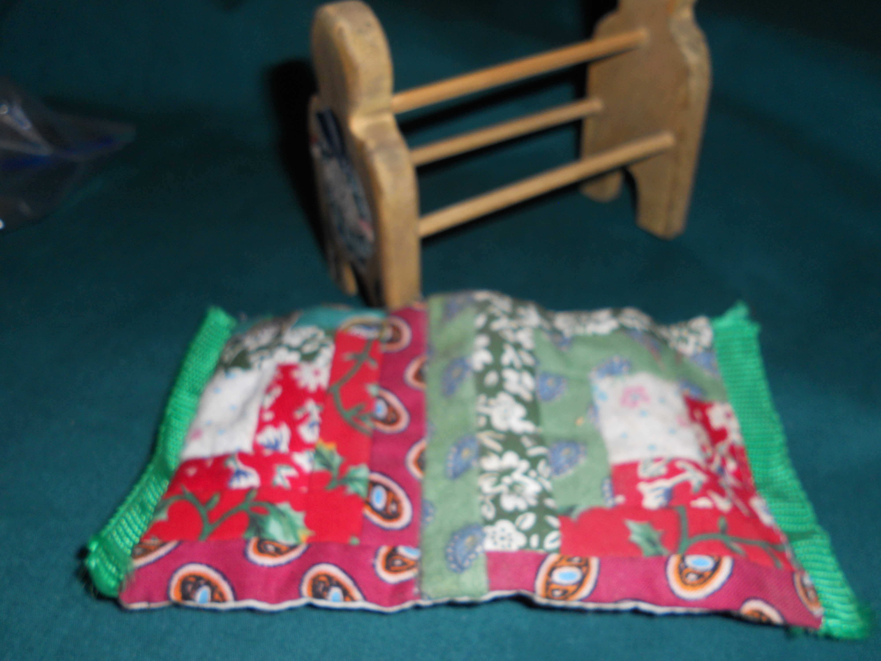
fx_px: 814
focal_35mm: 32
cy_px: 330
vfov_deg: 44.2
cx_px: 440
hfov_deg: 56.8
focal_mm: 5.8
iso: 80
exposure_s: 1/25
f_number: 8.8
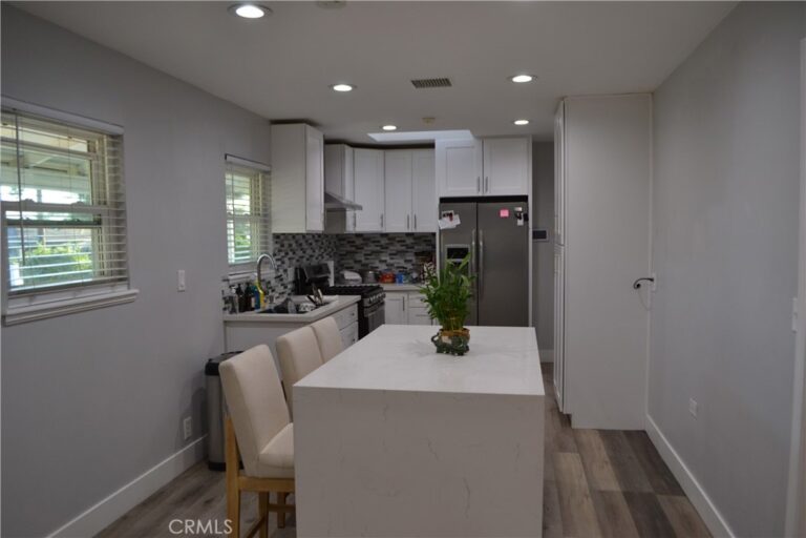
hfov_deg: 67.4
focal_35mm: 27
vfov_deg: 47.9
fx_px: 604
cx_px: 403
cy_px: 269
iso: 400
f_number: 4
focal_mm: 18
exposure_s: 1/60
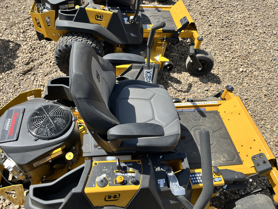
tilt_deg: -49.4
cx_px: 139
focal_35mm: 26
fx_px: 209
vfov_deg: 53.1
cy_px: 104
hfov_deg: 67.3
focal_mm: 5.1
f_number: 1.6
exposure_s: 1/2358
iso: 50
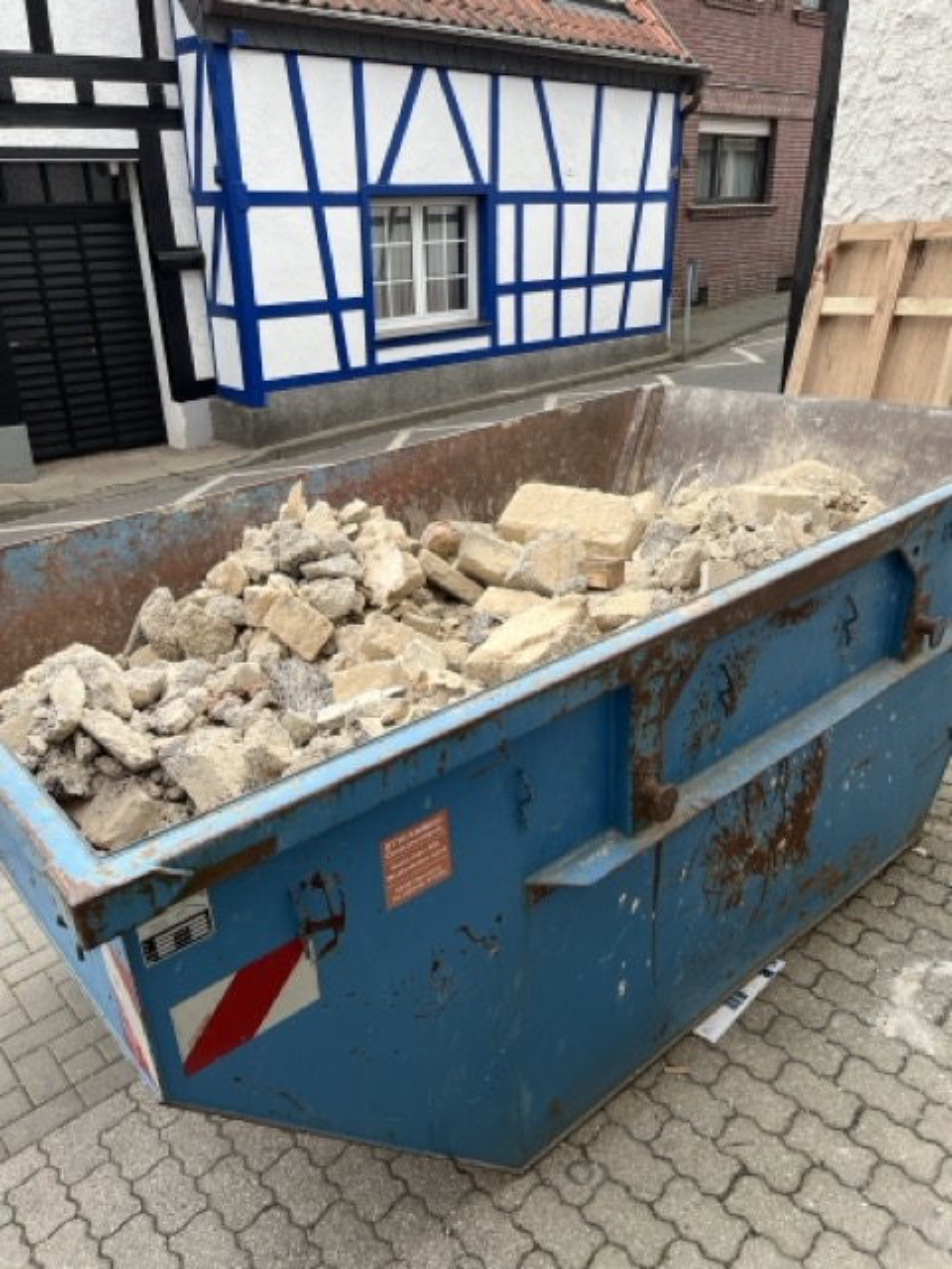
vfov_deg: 67.3
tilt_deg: -20.3
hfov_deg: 53.1
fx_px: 953
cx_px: 476
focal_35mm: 26
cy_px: 634
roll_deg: +1.5
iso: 50
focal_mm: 5.1
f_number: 1.6
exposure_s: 1/558
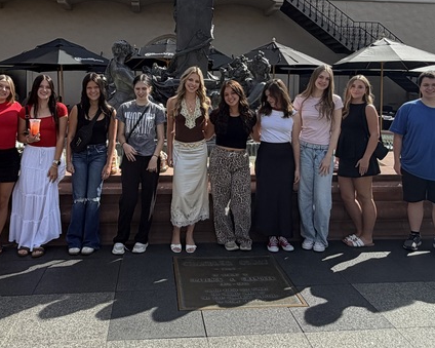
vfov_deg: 43.8
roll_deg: -1.1
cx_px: 194
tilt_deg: -3.3
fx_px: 425
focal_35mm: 33
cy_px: 110
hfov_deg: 54.1
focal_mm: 2.22
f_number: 2.2
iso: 32
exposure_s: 1/876
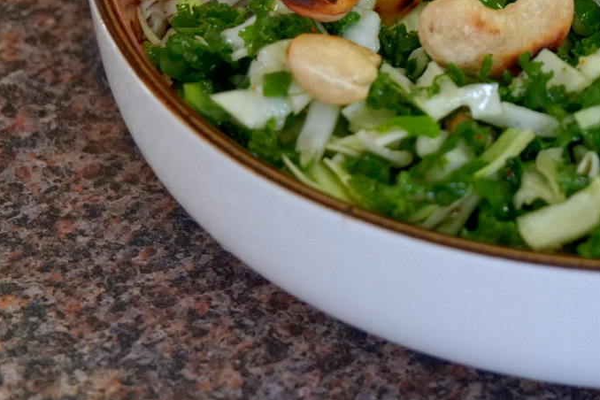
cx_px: 691
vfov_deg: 8.0
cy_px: -144
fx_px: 2833
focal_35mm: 170
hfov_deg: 11.9
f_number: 7.1
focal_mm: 60
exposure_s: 1/60
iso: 4000
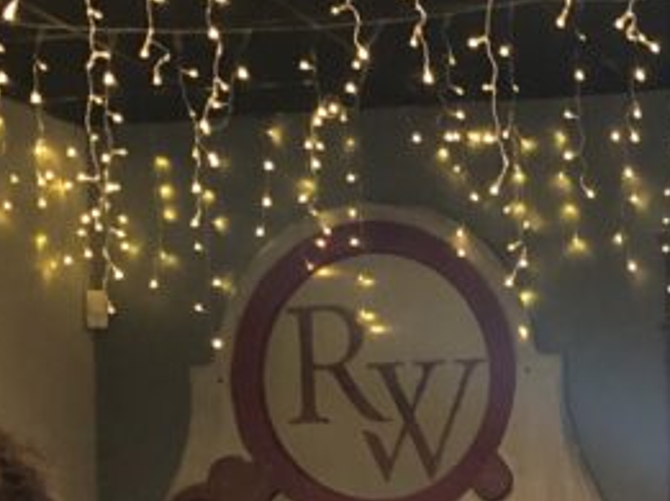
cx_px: 683
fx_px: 2126
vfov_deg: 12.6
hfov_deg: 17.5
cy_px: 794
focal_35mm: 110
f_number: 1.8
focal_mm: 3.99
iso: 80
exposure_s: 1/15
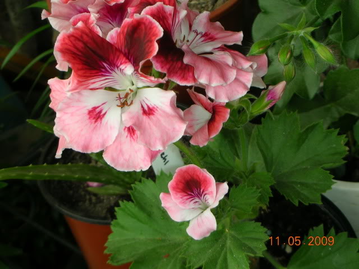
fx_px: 757
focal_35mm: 73
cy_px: 134
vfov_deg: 20.2
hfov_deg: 26.7
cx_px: 180
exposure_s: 1/60.3
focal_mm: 12.2
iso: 50
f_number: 4.4
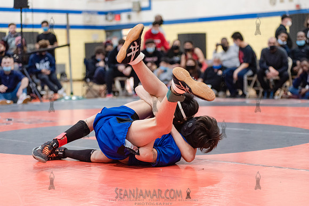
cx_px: 154
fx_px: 687
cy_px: 103
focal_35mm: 80
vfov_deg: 17.1
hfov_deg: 25.4
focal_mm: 80
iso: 4000
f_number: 3.5
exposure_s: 1/320
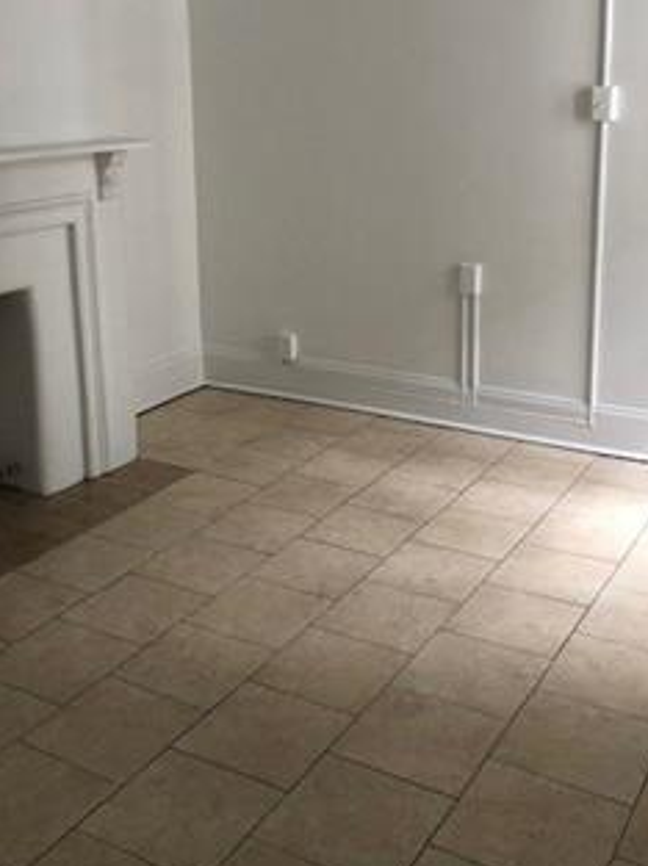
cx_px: 271
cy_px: 307
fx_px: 1075
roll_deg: +1.5
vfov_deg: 43.4
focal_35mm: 43
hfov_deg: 33.5
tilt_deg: -15.7
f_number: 1.8
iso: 40
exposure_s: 1/24
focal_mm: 3.99
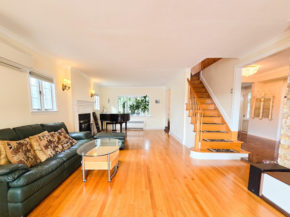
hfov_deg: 98.1
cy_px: 122
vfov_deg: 81.3
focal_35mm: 15
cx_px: 137
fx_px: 126
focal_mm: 2.2
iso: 160
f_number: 2.2
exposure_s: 1/60
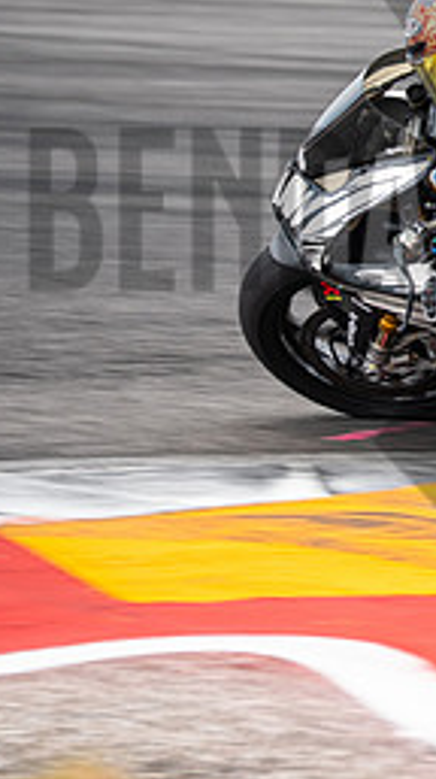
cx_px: 666
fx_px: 9853
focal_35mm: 478
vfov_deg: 4.5
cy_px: 214
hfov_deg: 2.5
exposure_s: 1/250
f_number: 3.2
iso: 160
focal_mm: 134.4
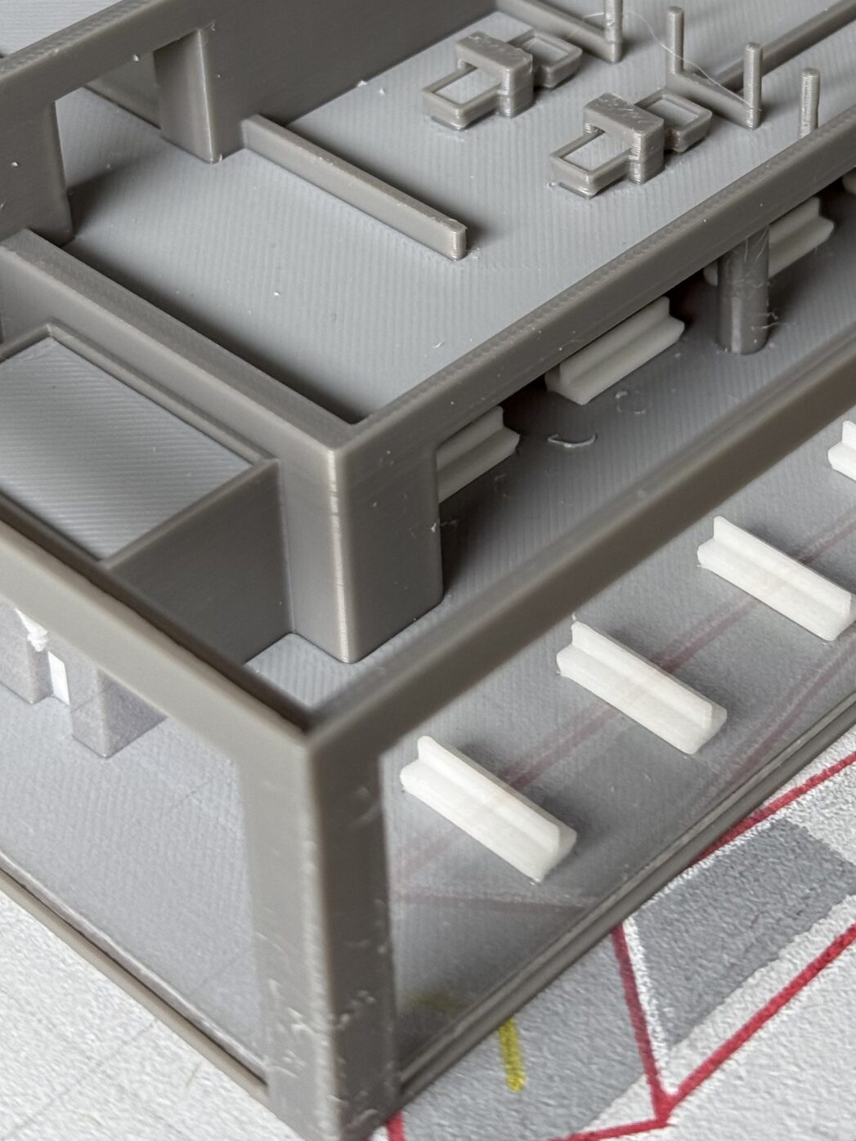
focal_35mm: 88
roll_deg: -0.3
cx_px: 641
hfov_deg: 16.7
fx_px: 2901
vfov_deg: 21.7
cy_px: 106
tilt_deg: -31.0
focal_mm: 6.76
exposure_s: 1/61
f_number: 1.78
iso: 100
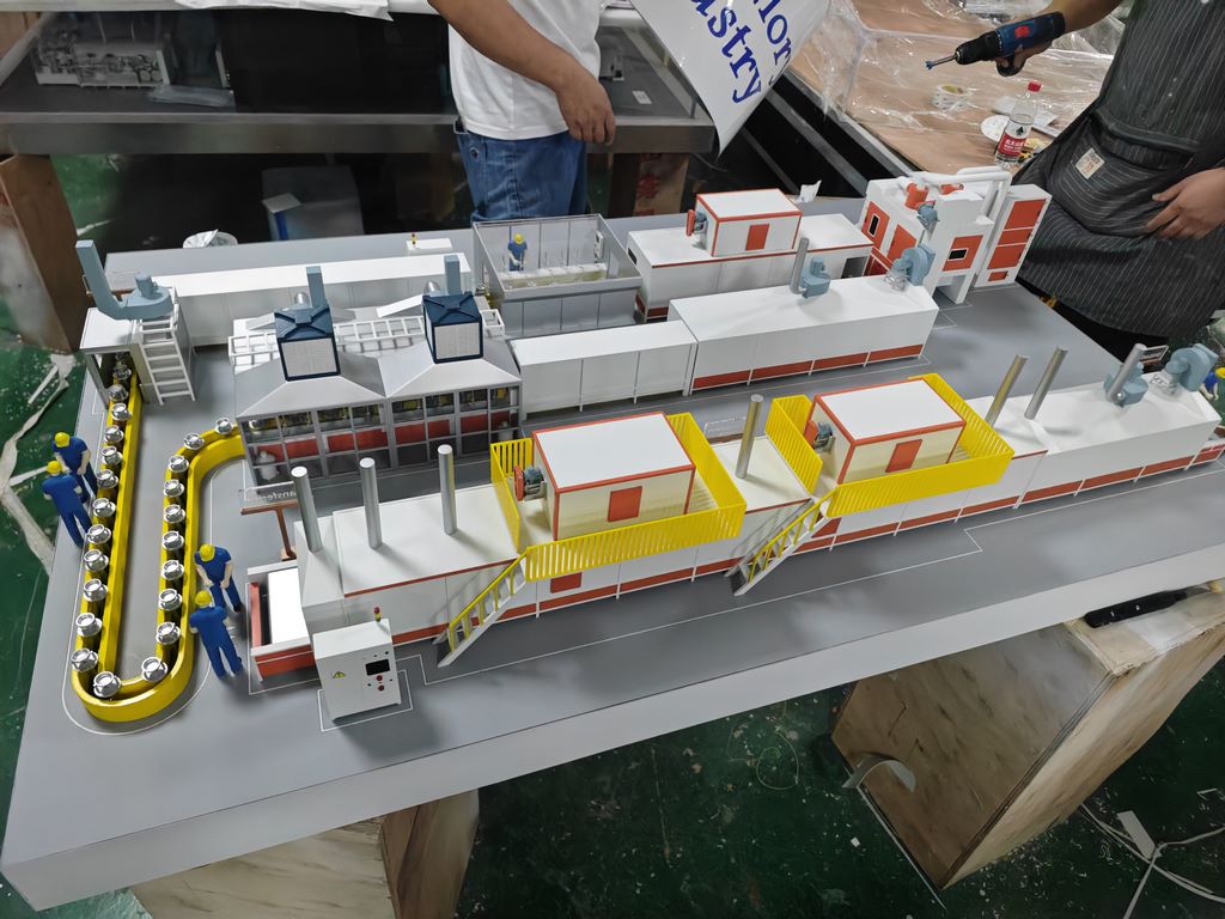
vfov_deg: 58.9
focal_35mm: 23
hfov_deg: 73.9
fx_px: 814
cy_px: 460
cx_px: 612
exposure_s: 1/750
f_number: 1.9
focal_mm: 8.7
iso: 6400
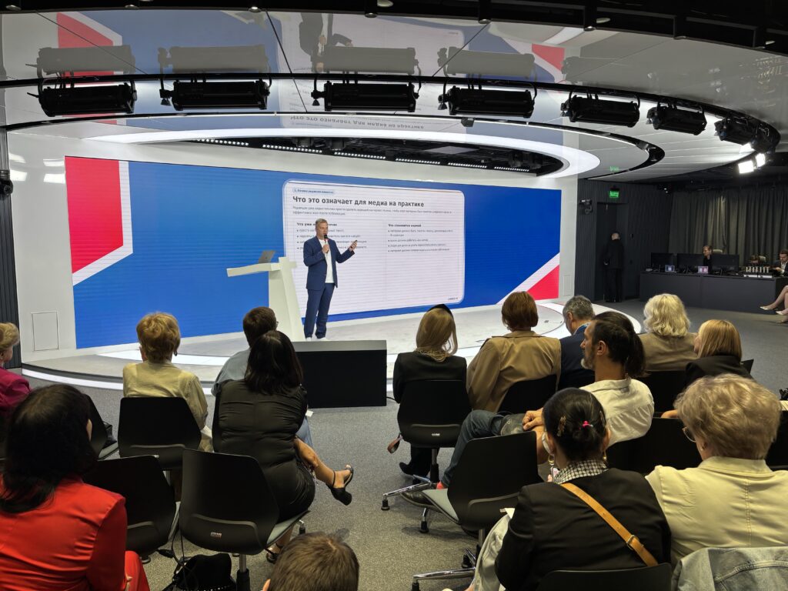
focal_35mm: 26
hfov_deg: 67.3
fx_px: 592
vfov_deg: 53.1
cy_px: 296
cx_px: 394
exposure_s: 1/100
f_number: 1.6
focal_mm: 5.96
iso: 50
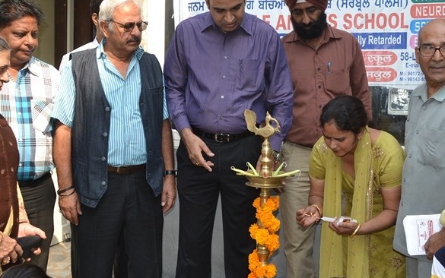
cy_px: 116
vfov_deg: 28.0
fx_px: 558
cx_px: 266
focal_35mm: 46
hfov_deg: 43.3
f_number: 4.5
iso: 100
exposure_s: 1/200
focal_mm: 22
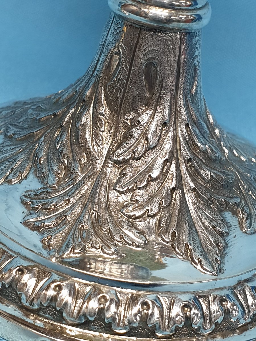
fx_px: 256
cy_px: 170
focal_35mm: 26
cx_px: 128
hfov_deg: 53.1
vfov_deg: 67.3
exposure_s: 1/50
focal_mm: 4.3
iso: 250
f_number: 2.4
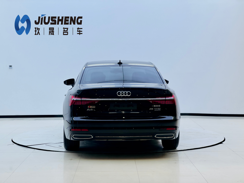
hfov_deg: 25.3
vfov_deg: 19.1
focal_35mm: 77
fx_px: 543
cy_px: 92
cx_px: 122
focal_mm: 9
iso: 32
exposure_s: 1/140
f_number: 2.8
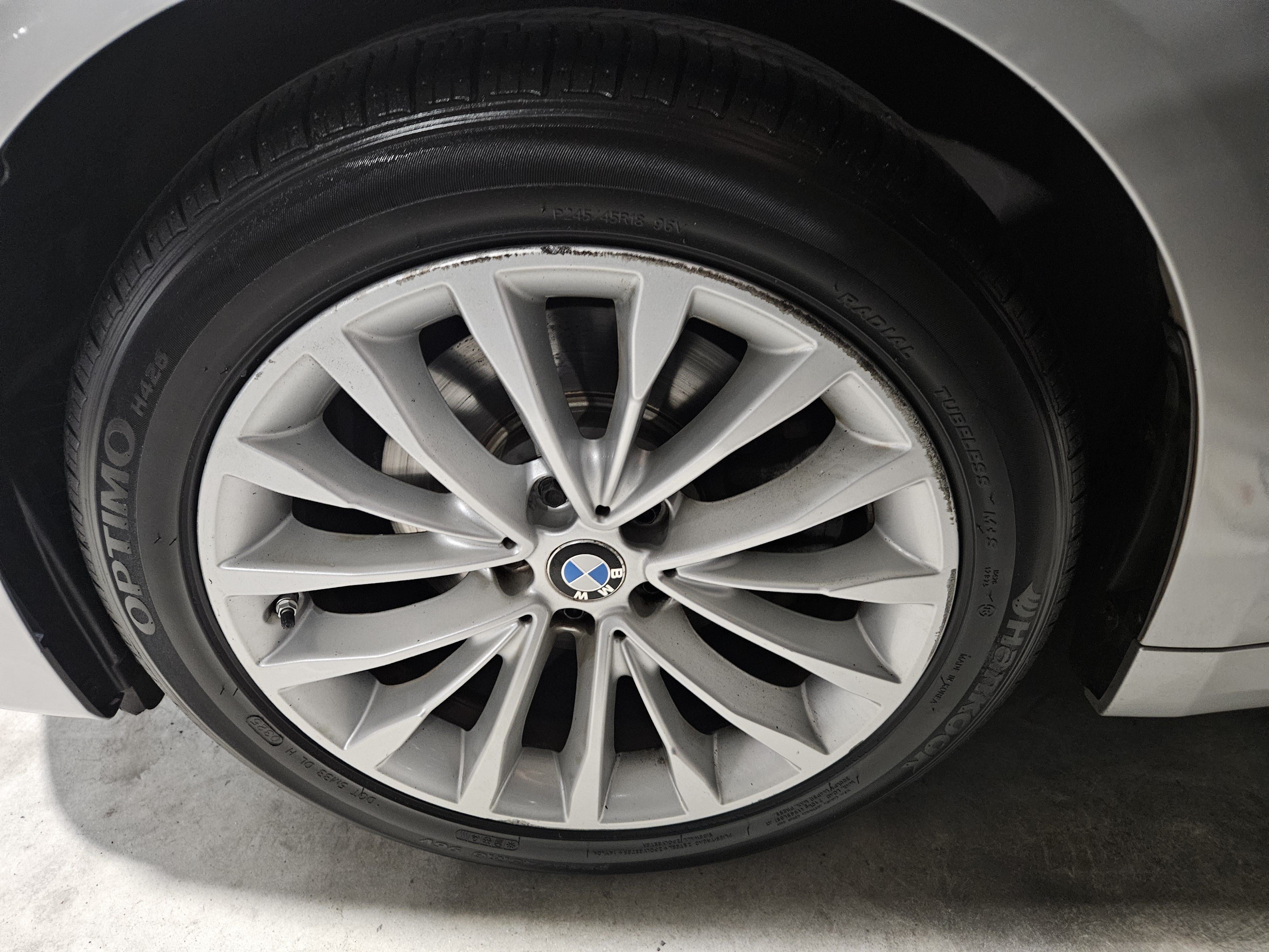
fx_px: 843
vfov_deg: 58.9
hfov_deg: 73.9
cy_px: 476
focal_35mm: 23
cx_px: 634
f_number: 1.8
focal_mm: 5.4
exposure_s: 1/24
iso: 640
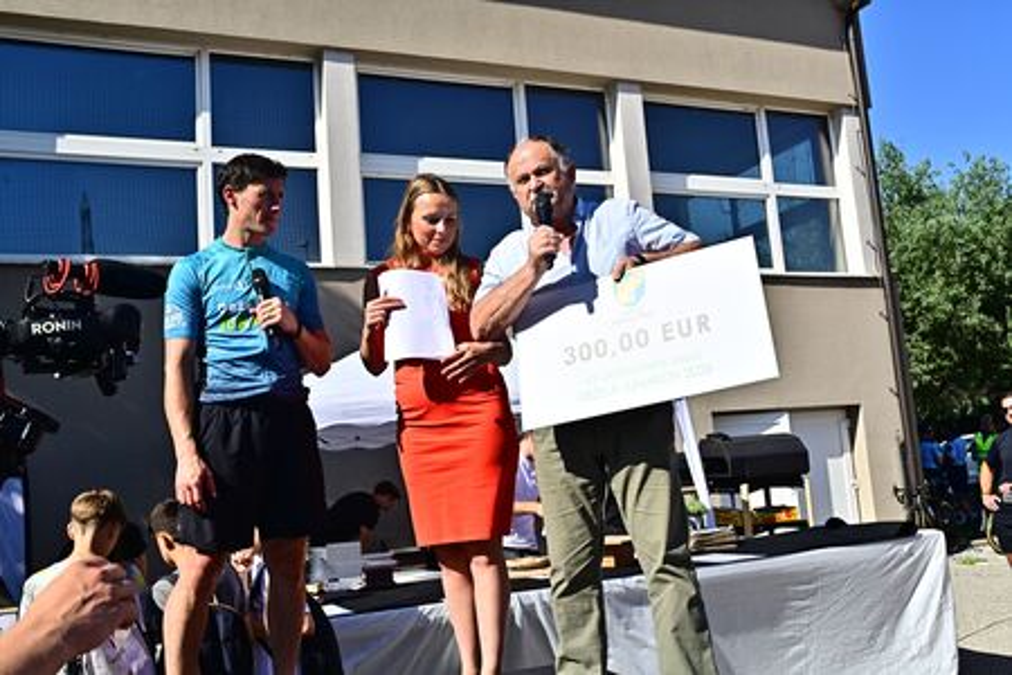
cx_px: 506
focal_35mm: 35
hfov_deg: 54.4
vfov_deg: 37.9
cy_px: 338
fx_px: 984
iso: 400
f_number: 10
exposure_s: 1/1250
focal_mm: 35
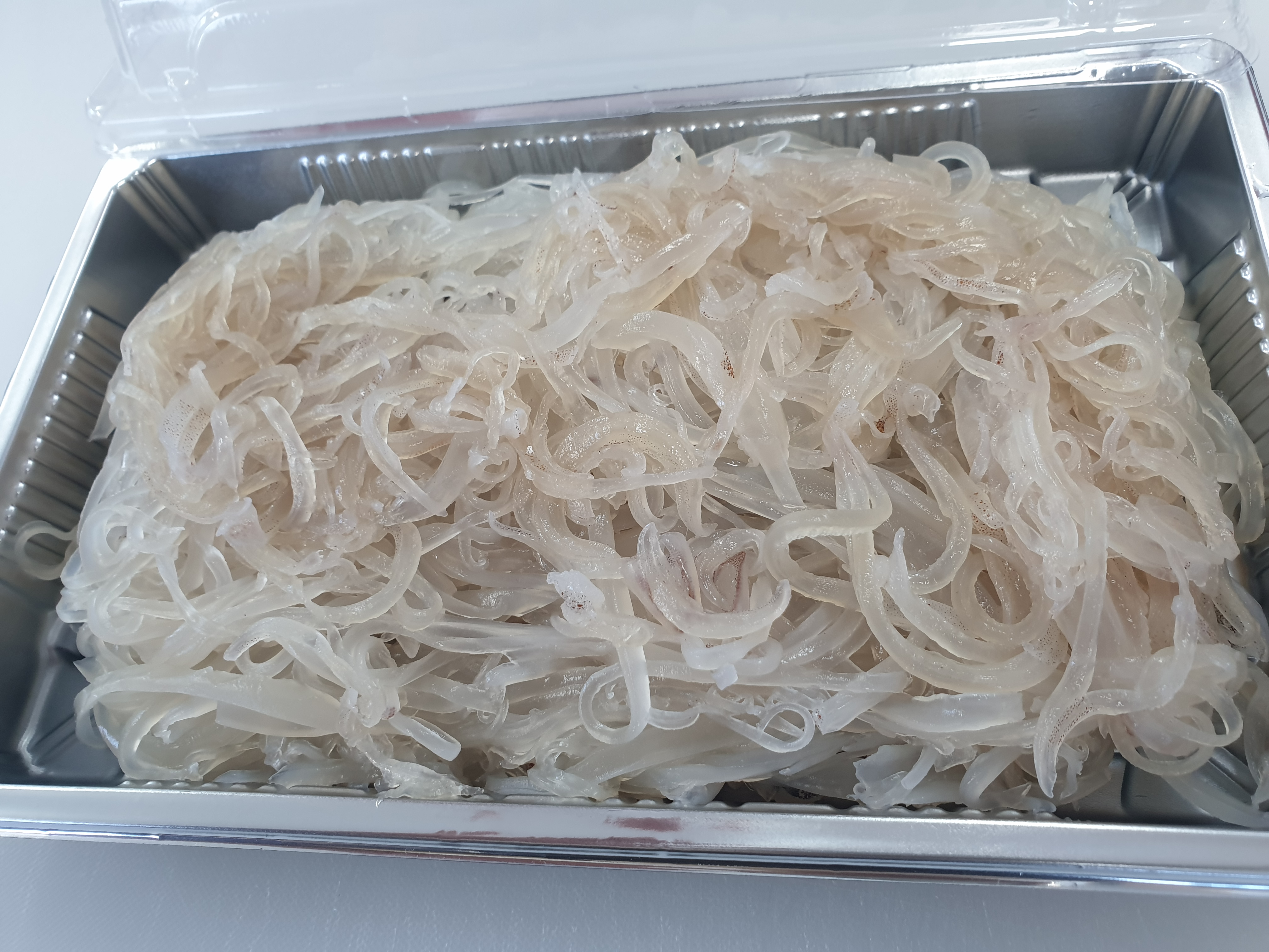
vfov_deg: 53.1
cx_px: 634
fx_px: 953
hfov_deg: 67.3
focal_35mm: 26
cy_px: 476
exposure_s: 1/60
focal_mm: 4.3
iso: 100
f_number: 2.4
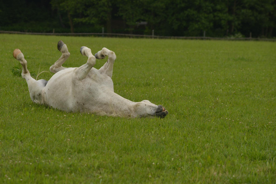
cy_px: 92
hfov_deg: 9.8
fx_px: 1610
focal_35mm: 210
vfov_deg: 6.5
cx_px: 138
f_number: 8
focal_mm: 210
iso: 400
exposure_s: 1/400
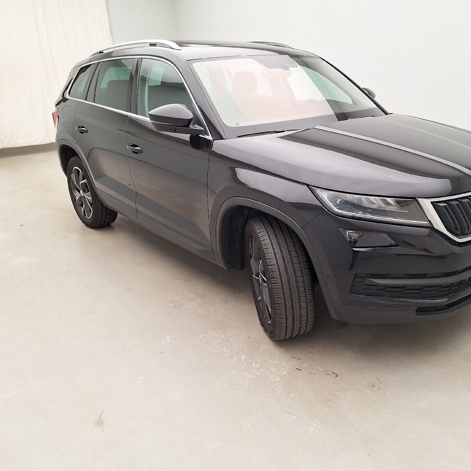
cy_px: 231
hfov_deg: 56.8
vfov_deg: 57.3
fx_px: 431
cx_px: 284
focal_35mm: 28
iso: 64
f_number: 1.8
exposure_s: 1/100
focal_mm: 5.54
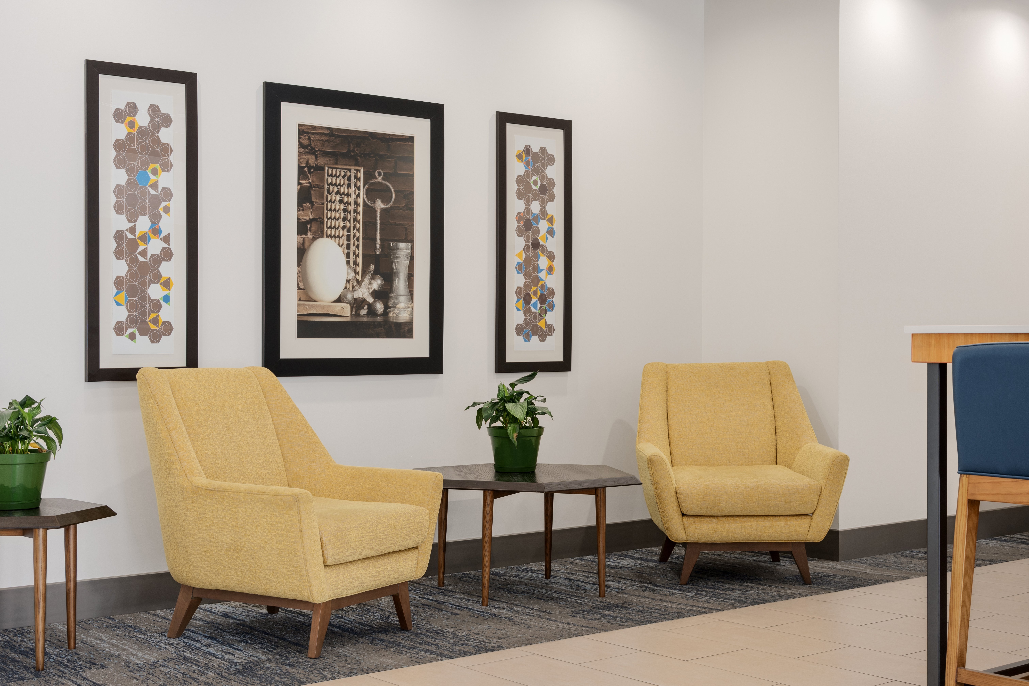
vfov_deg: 27.0
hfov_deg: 39.6
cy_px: 343
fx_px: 1429
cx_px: 514
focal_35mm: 50
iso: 400
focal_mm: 50
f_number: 10
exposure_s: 1/160
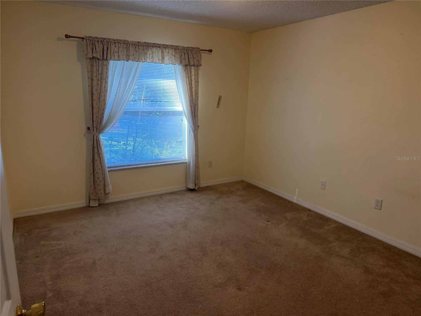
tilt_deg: -14.1
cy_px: 158
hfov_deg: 71.6
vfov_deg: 56.8
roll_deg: -2.1
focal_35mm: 24
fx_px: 292
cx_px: 210
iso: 160
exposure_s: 1/120
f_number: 1.78
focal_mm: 6.76
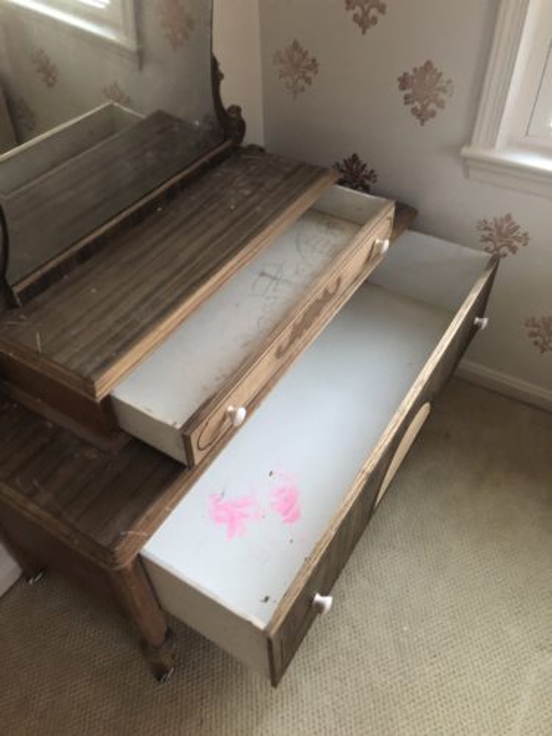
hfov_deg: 49.7
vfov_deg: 63.4
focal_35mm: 28
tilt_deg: -45.7
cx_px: 276
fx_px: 595
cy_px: 368
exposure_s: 1/15
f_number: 1.8
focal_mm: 3.99
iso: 100
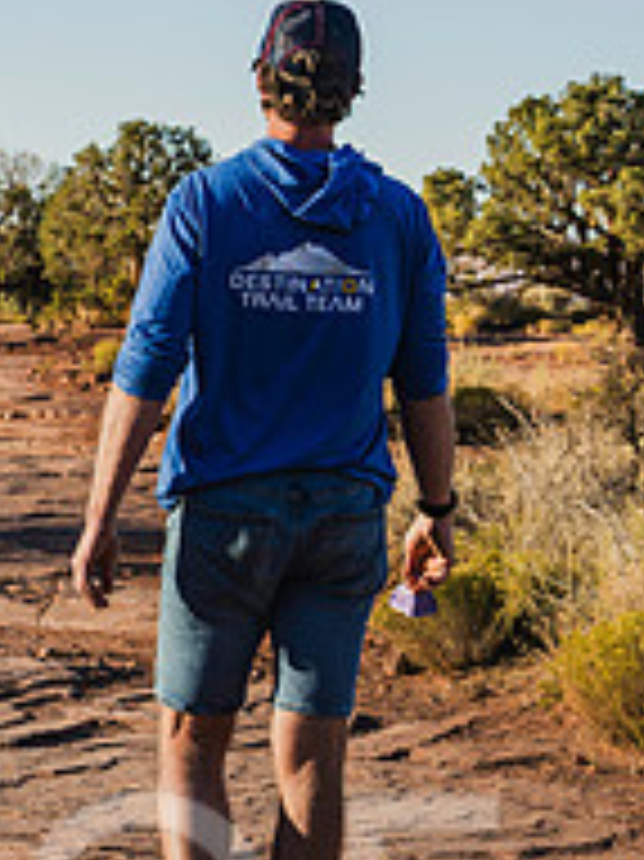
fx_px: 3650
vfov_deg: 13.4
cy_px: 407
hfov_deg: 9.9
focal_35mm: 147
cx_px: -144
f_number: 5.6
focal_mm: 47
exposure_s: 1/400
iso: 100
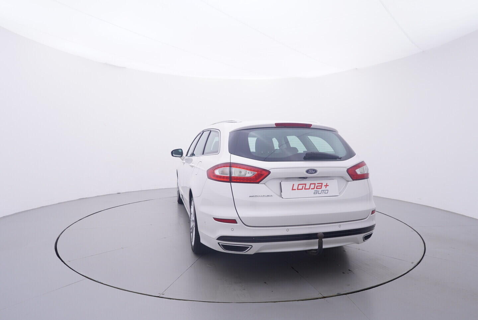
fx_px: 299
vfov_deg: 56.2
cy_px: 160
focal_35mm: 22
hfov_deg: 77.3
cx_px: 239
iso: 200
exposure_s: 1/80
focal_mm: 15
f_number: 5
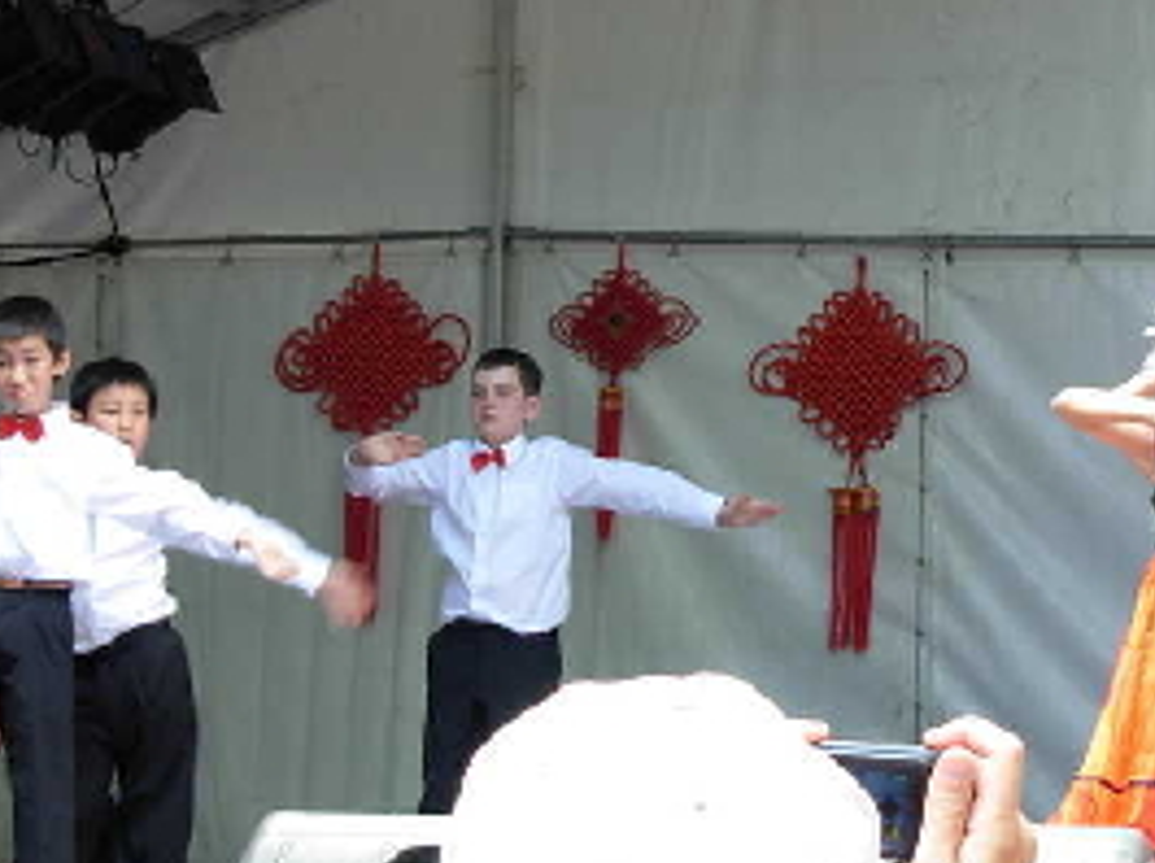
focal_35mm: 127
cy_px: 262
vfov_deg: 11.6
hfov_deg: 15.5
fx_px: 4232
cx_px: 697
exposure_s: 1/34.8
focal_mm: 11.5
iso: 79
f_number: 3.5
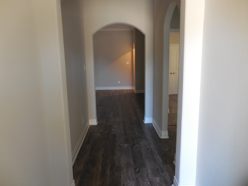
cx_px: 124
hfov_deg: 69.4
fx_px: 179
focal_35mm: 25
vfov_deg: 54.9
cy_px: 93
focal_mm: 4.5
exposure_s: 1/30
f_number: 3.3
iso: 400
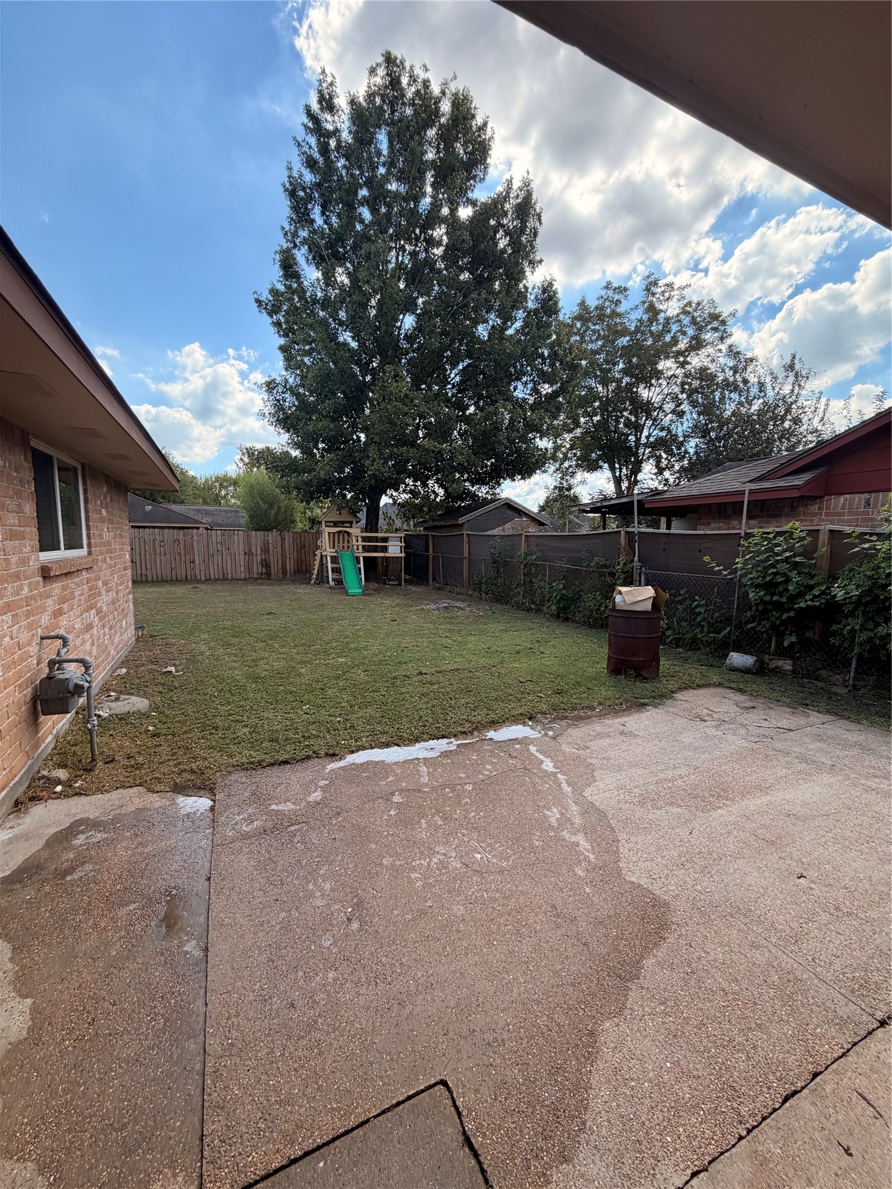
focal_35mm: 14
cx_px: 446
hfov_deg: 85.7
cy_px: 594
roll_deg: -0.2
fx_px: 481
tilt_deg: -6.4
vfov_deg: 102.1
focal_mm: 2.22
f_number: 2.2
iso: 40
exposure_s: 1/770
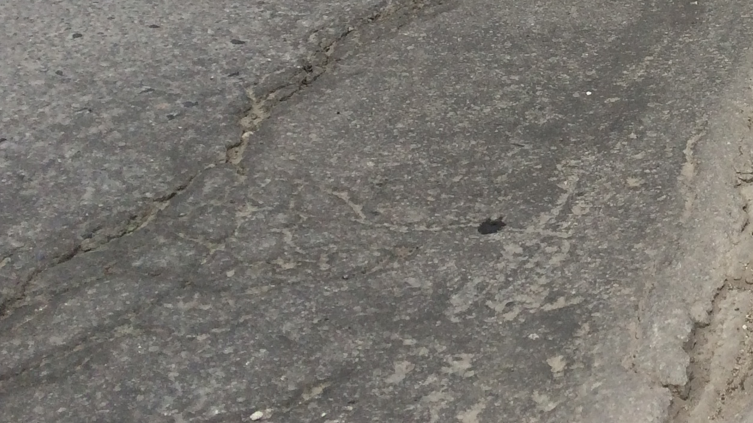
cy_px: -208
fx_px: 1637
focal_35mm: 82
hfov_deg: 24.4
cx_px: 800
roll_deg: +0.7
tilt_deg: -11.9
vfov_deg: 13.8
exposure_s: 1/2283
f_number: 2.2
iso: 32
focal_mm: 4.15
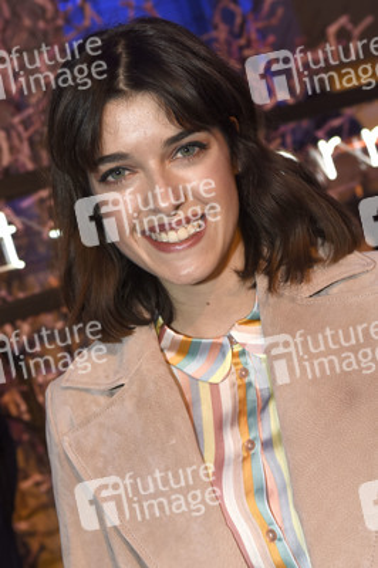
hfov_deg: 23.7
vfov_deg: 35.1
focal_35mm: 57
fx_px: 899
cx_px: 189
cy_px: 284
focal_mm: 38
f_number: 5
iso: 640
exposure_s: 1/50
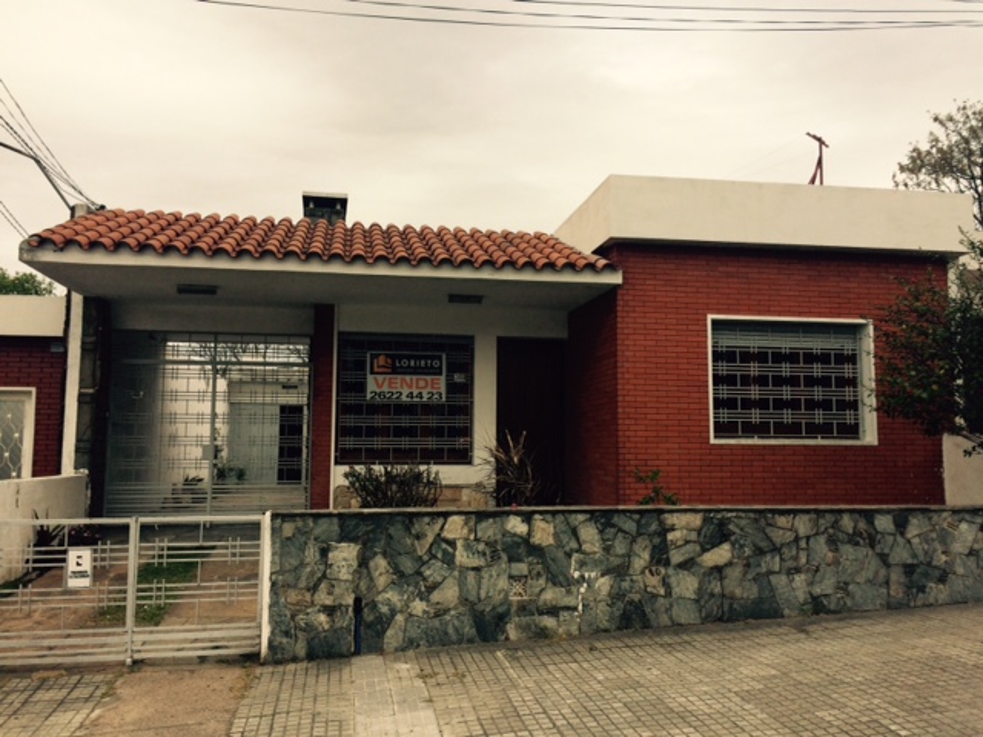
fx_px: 824
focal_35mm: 29
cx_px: 492
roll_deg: +1.1
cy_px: 368
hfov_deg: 61.7
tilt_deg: +4.2
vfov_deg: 48.2
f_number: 2.2
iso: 32
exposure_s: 1/2160
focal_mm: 4.15
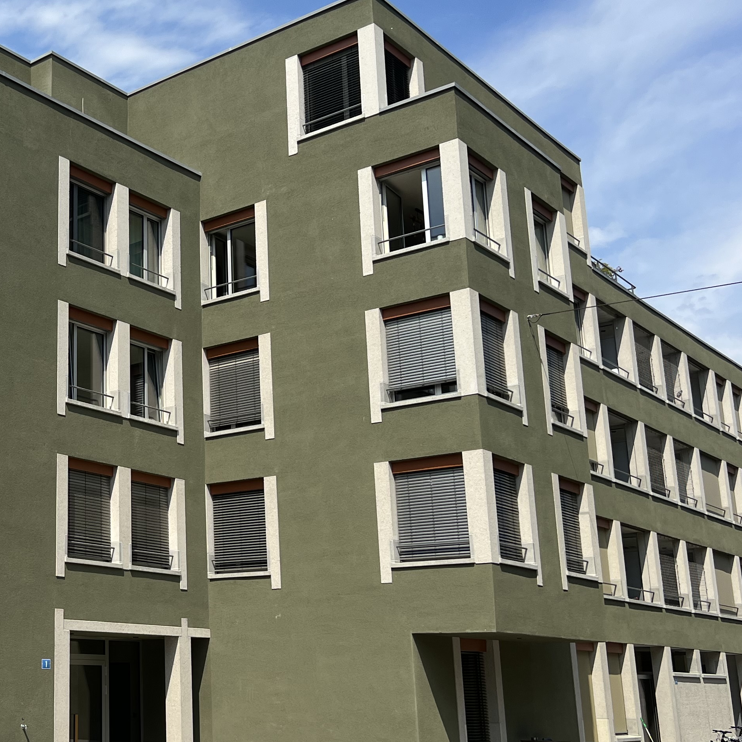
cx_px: 71
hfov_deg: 32.9
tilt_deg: +15.4
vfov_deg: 34.7
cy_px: 386
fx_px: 1188
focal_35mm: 49
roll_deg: -0.9
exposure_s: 1/4274
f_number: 1.5
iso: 50
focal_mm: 5.7
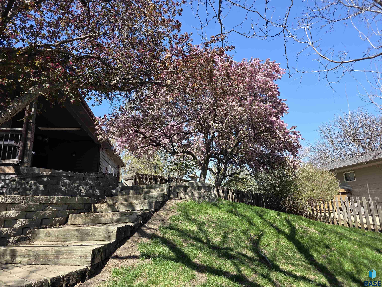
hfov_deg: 73.9
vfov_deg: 58.9
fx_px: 254
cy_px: 144
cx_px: 191
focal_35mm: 23
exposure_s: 1/2000
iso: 80
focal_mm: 6.3
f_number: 1.7
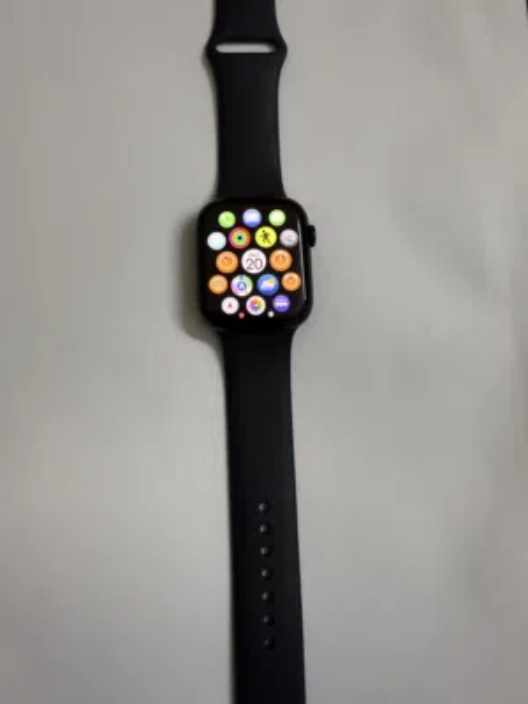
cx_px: 264
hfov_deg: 56.8
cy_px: 352
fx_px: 488
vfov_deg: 71.6
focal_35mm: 24
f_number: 2.2
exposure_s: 1/50
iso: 250
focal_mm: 2.22
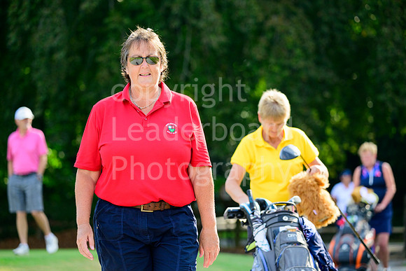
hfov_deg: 11.4
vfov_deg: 7.6
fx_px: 2030
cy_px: 136
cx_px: 203
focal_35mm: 180
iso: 1000
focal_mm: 180
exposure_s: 1/1600
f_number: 4.8
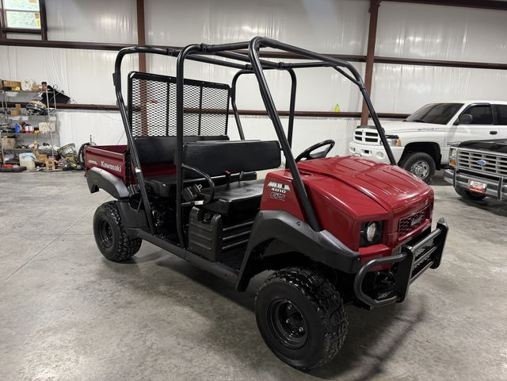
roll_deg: -1.8
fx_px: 352
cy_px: 190
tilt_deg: -12.3
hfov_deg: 71.6
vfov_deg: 56.8
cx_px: 254
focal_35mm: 24
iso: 250
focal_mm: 6.76
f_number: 1.78
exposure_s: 1/60
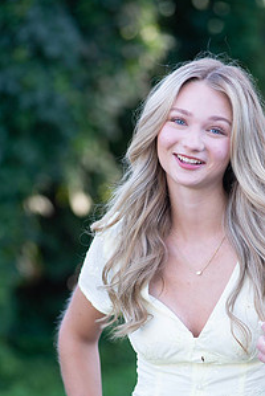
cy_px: 269
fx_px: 2401
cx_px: 197
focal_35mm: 218
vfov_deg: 9.4
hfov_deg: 6.3
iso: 160
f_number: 4
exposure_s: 1/125
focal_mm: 145
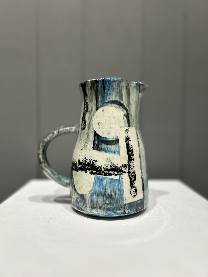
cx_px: 104
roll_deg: -0.3
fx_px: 208
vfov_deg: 67.3
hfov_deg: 53.1
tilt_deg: -2.8
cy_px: 138
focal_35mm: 26
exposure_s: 1/100
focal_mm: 5.7
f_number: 1.5
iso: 64
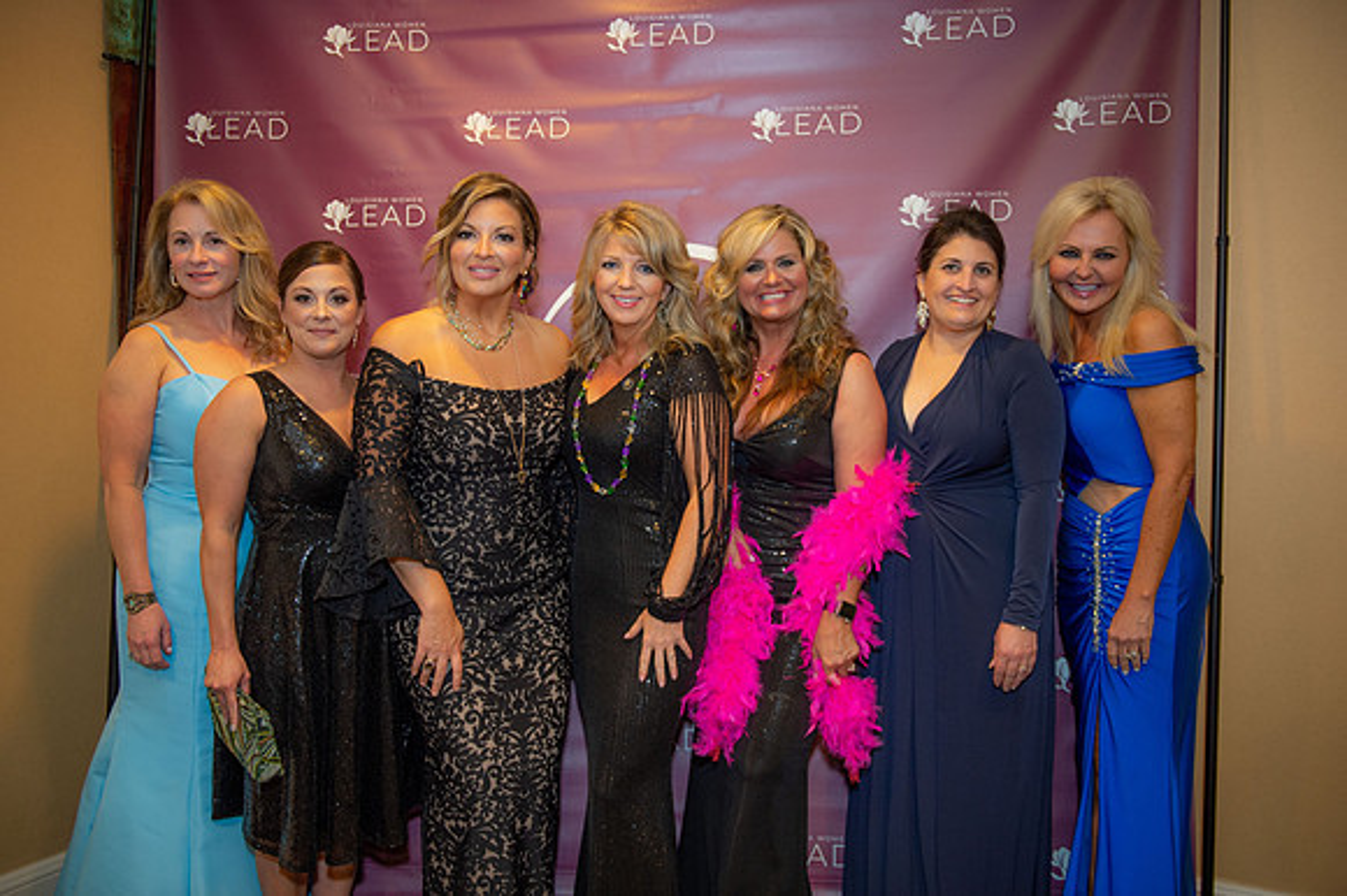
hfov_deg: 58.7
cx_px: 674
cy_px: 448
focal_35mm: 32
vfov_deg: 41.1
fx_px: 1197
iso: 1250
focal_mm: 32
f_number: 2.8
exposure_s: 1/125
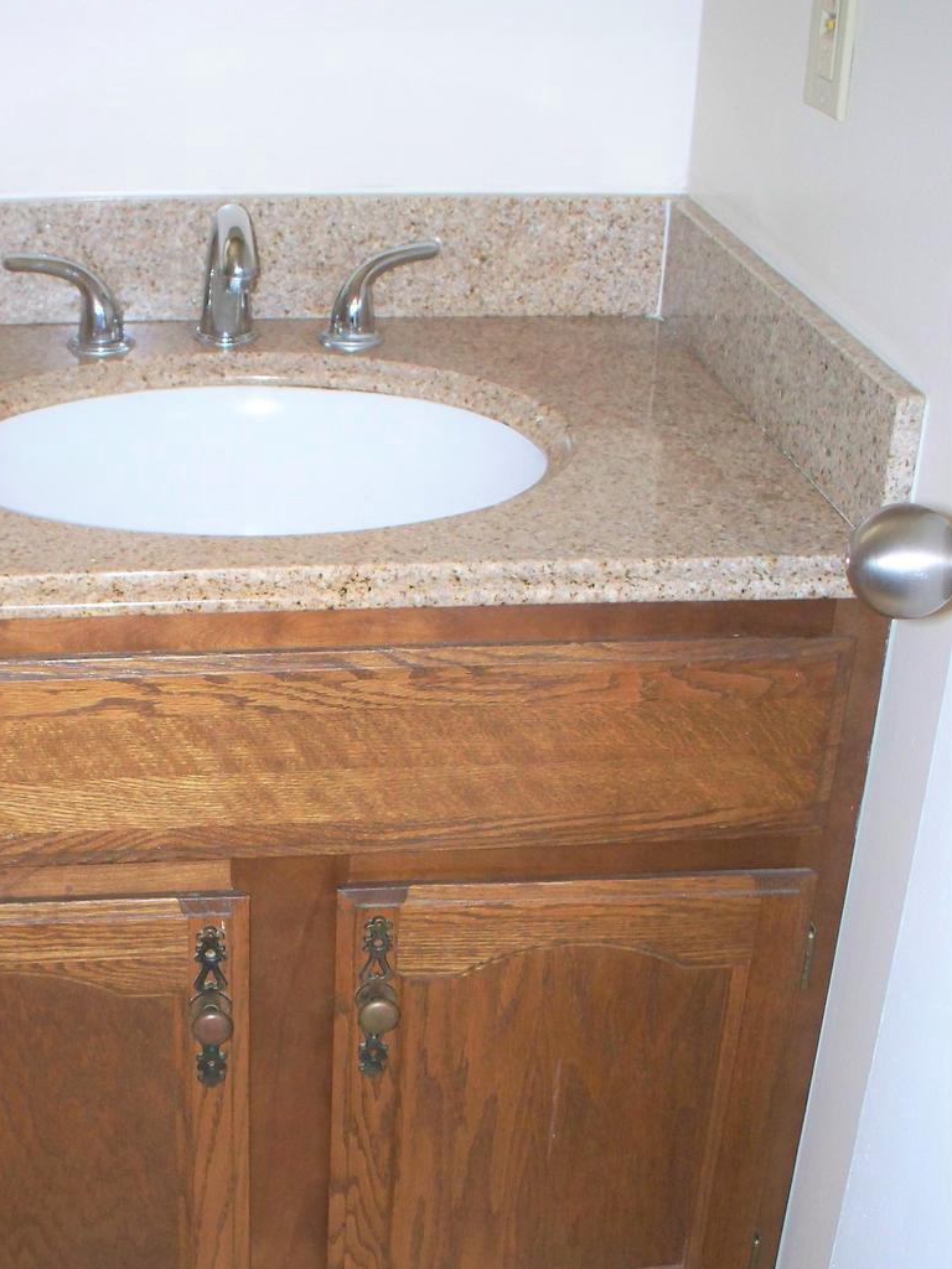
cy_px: 801
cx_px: 245
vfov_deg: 35.3
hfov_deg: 26.7
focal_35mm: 54
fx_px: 1980
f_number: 2.8
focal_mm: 7.54
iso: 200
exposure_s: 1/30
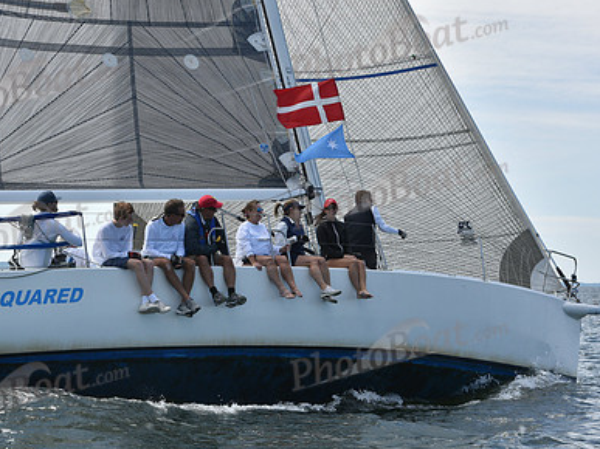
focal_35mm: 101
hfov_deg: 19.4
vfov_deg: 14.6
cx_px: 211
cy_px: 292
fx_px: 1750
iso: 320
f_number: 8
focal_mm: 70
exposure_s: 1/1000
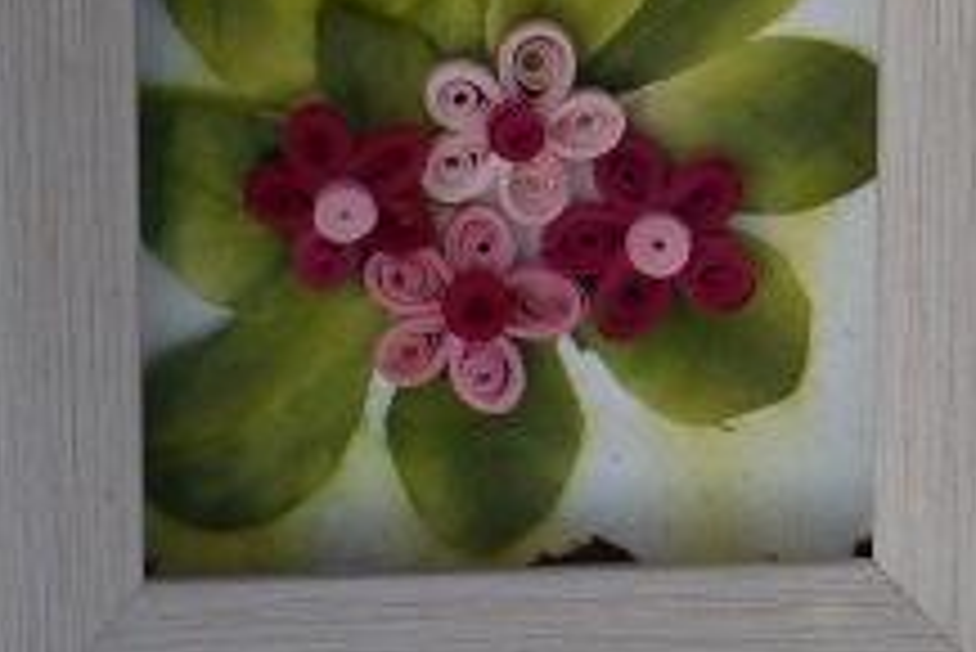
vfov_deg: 4.2
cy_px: 825
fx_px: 8871
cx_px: 670
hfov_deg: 6.3
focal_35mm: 327
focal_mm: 17.2
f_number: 4
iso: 100
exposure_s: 1/640
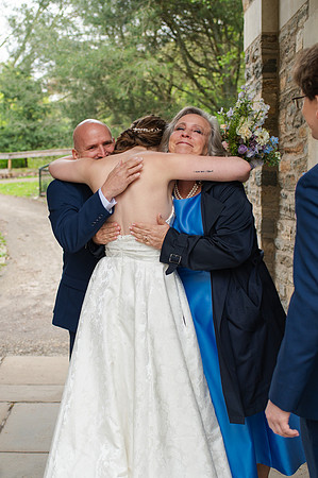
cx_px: 98
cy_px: 239
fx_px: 698
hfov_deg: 25.5
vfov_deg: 37.8
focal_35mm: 53
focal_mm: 35
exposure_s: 1/320
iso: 280
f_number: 3.2
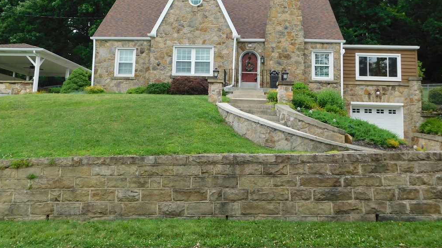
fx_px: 387
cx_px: 220
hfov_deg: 59.5
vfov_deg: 35.4
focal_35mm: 33
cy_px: 87
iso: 125
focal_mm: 5.3
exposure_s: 1/500
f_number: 3.2
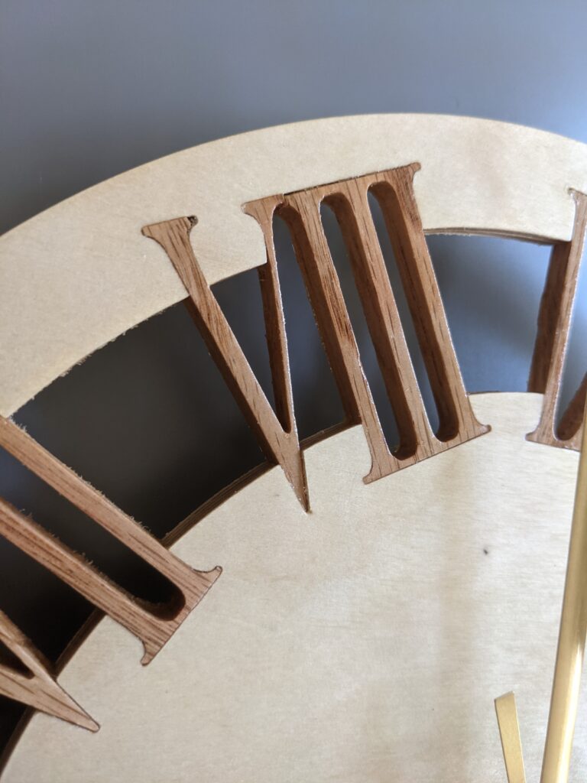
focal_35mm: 27
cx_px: 294
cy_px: 392
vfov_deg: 65.3
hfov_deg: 51.4
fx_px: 610
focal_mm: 4.38
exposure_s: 1/60
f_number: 1.73
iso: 151
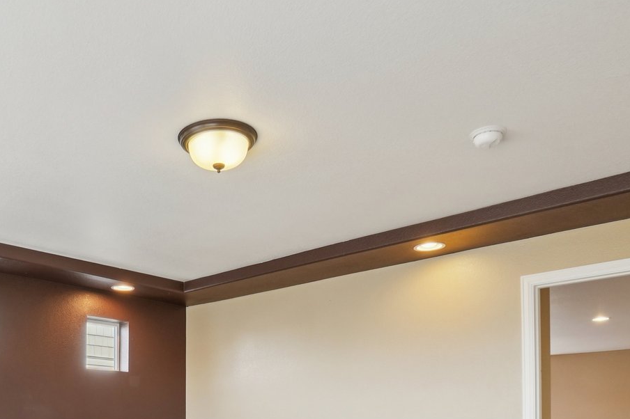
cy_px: 446
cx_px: 185
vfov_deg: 34.3
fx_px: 595
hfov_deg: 54.1
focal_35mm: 34
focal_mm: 10
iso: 400
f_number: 8
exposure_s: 1/50
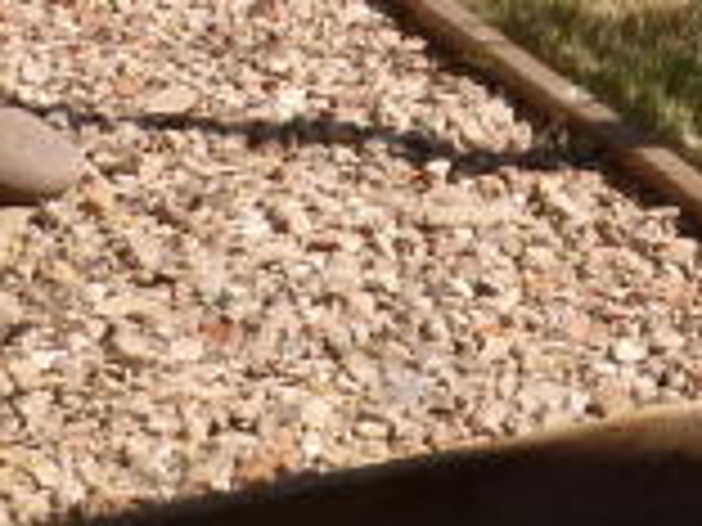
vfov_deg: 7.8
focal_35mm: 184
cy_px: -468
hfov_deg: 10.5
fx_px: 3731
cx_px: 932
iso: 100
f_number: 3.3
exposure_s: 1/1000
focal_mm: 5
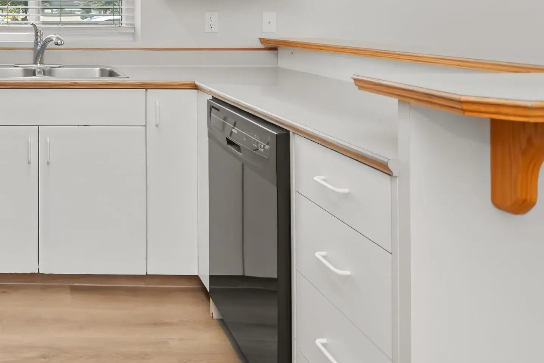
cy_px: 31
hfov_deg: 51.4
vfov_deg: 38.1
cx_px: 49
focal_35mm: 32
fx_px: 484
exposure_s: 1/320
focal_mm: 10
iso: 320
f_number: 5.6
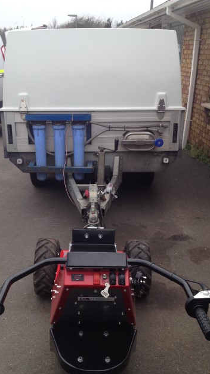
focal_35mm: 39
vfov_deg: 51.6
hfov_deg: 30.4
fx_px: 386
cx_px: 88
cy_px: 188
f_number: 2.4
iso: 50
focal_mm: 4.28
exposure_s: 1/198
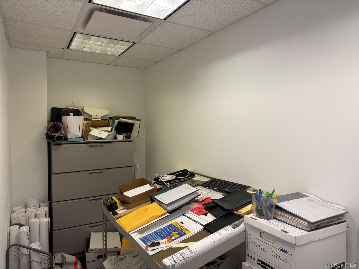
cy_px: 134
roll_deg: -0.9
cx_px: 180
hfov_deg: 71.6
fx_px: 249
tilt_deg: +0.8
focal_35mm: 24
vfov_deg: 56.8
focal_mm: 6.76
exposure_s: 1/120
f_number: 1.78
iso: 100
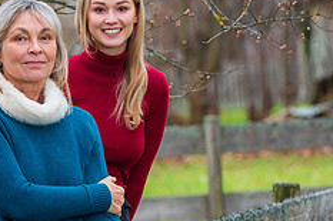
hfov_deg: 6.4
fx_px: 2995
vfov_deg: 4.2
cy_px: 189
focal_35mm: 324
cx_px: 41
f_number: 5
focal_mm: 130
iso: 800
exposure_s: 1/160
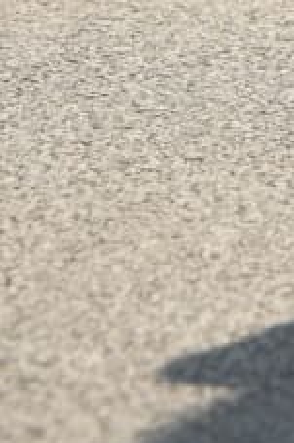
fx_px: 14096
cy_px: -1163
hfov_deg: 1.2
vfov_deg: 1.8
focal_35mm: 1149
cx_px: 1121
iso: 100
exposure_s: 1/200
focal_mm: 145
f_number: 7.1
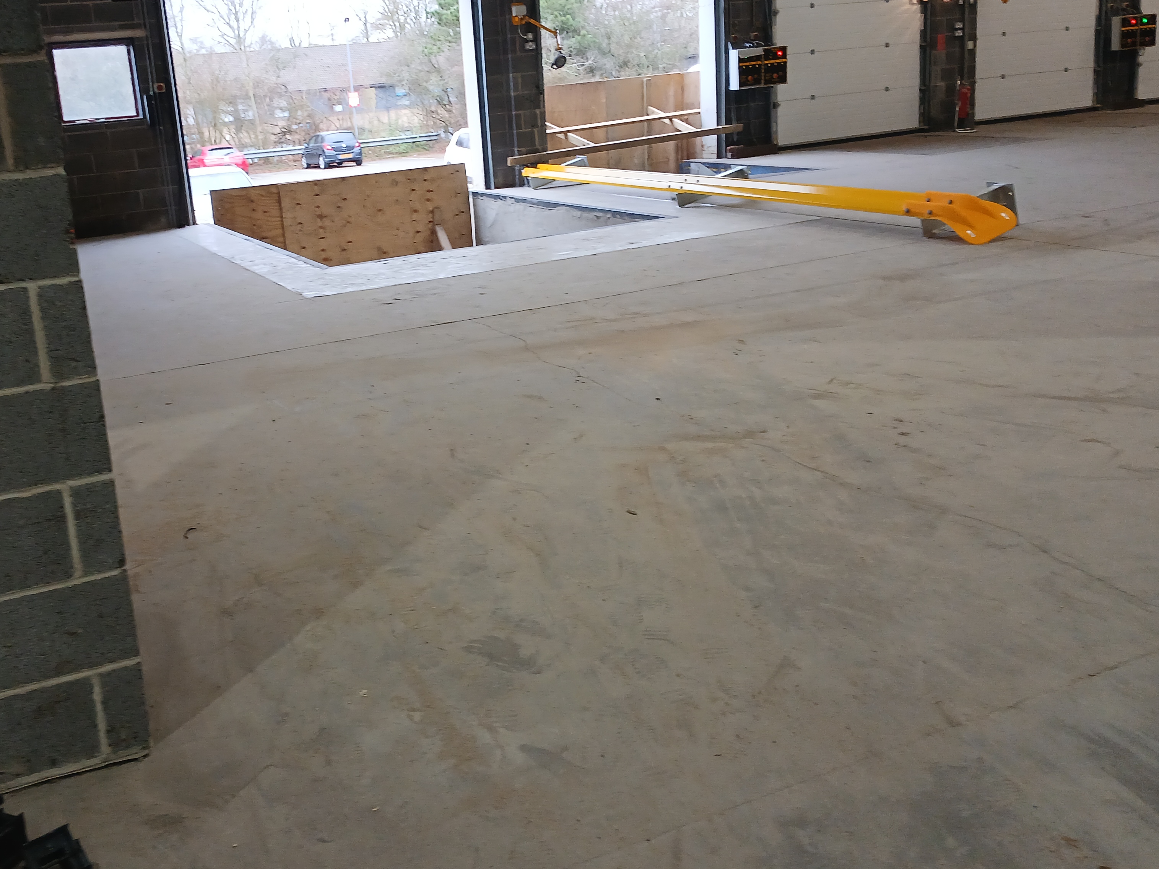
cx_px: 444
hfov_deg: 52.1
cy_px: 353
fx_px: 1172
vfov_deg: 40.5
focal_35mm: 35
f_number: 1.8
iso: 125
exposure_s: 1/50
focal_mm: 3.98
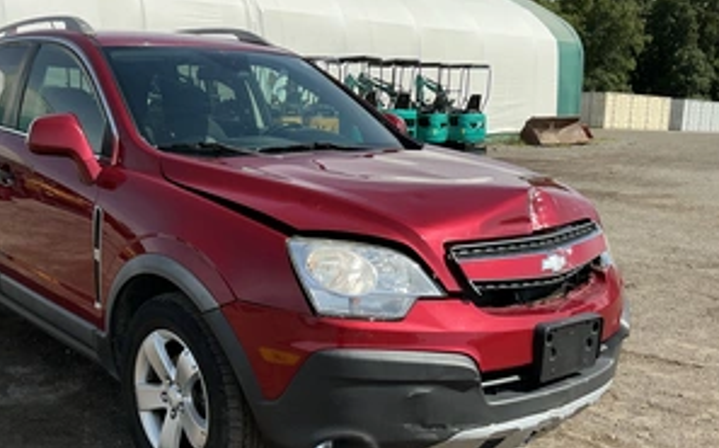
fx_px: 783
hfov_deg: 48.6
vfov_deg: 31.9
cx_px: 252
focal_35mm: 40
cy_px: 254
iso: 25
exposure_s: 1/2058
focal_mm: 3
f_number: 1.8
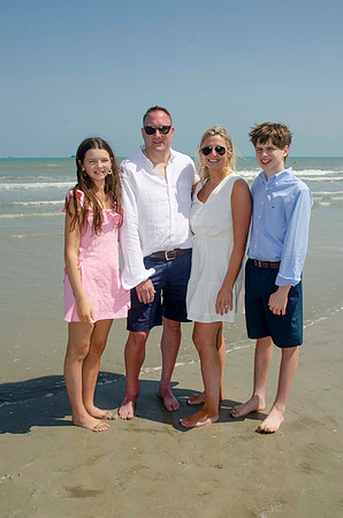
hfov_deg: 36.7
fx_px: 517
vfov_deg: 53.2
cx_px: 172
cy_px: 259
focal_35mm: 36
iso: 100
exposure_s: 1/250
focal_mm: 24
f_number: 10
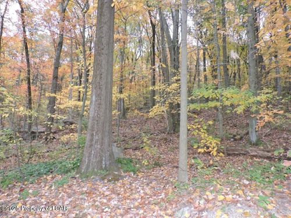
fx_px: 202
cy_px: 109
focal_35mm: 24
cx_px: 146
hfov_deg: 71.6
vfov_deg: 56.8
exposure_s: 1/50
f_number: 3
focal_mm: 4.3
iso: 800
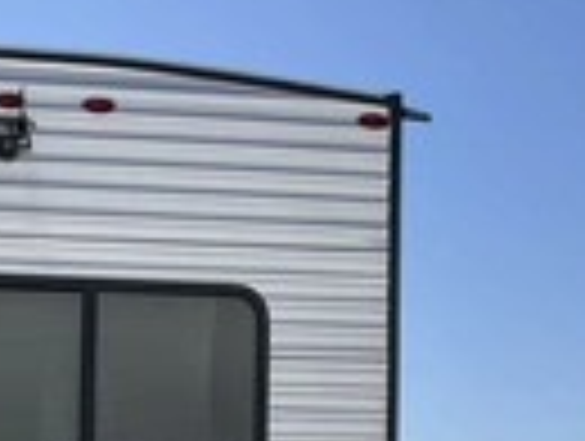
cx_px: -36
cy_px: 572
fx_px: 1507
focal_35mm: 89
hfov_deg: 21.0
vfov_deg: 15.8
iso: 25
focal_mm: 3
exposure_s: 1/2320
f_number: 1.8
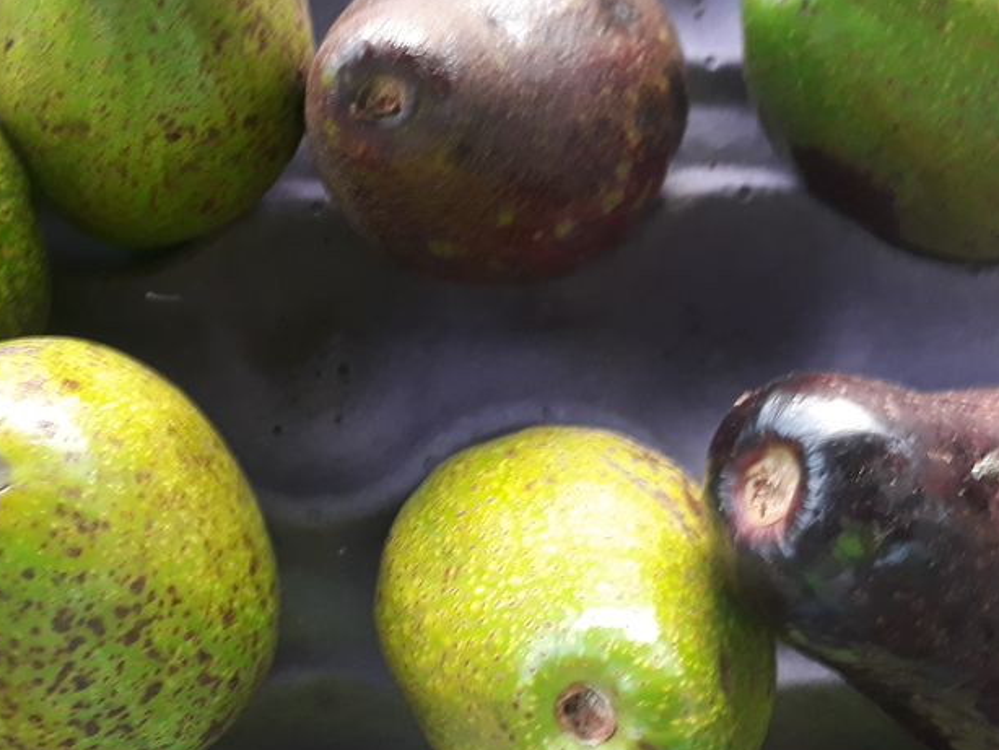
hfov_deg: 40.2
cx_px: 184
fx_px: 1299
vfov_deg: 31.5
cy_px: 172
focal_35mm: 45
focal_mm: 3.6
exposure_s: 1/30
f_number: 1.9
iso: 100
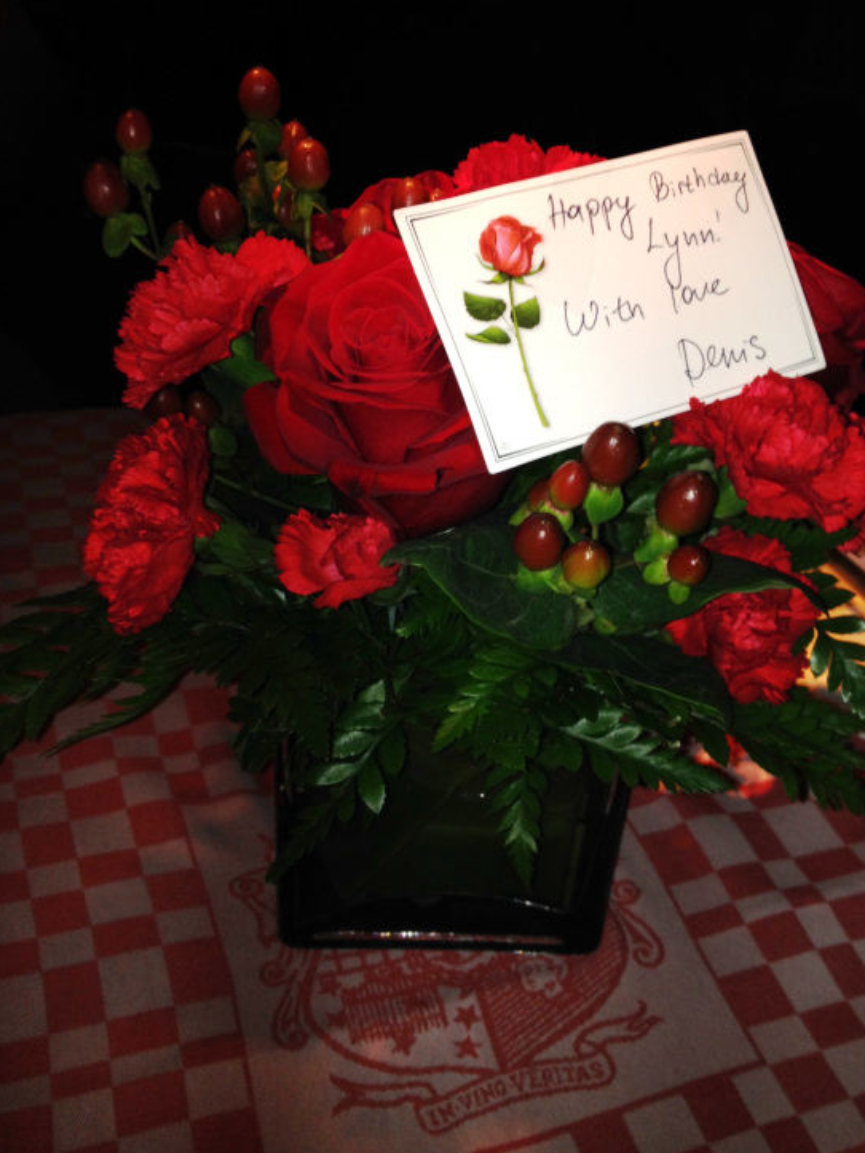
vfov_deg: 47.8
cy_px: 517
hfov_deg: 36.8
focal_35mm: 39
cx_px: 477
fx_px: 1299
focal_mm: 4.28
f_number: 2.4
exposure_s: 1/34
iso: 50
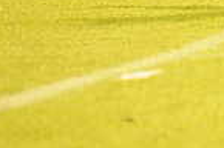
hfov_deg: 2.6
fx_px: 4967
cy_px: -130
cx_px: 408
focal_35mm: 800
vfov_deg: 1.7
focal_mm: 200
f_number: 5
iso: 6400
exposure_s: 1/200
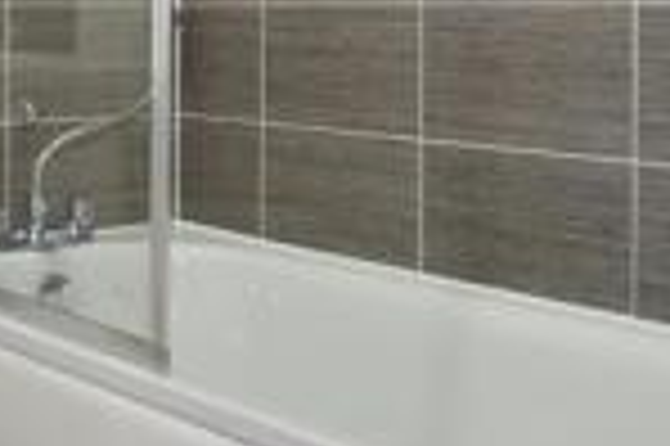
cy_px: 7
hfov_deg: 26.7
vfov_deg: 20.0
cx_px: -153
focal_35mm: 66
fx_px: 1227
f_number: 5.6
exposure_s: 1/20
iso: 400
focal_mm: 10
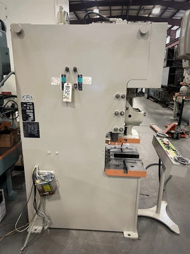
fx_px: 190
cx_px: 95
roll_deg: -0.4
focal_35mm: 26
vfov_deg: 67.3
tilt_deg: -15.8
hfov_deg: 53.1
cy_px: 127
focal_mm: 5.7
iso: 400
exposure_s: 1/60
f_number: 1.5
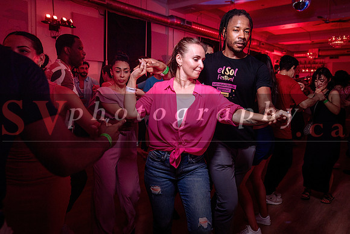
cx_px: 195
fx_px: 263
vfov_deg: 47.7
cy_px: 106
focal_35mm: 27
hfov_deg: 67.0
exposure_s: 1/60
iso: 800
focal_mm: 24
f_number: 3.5
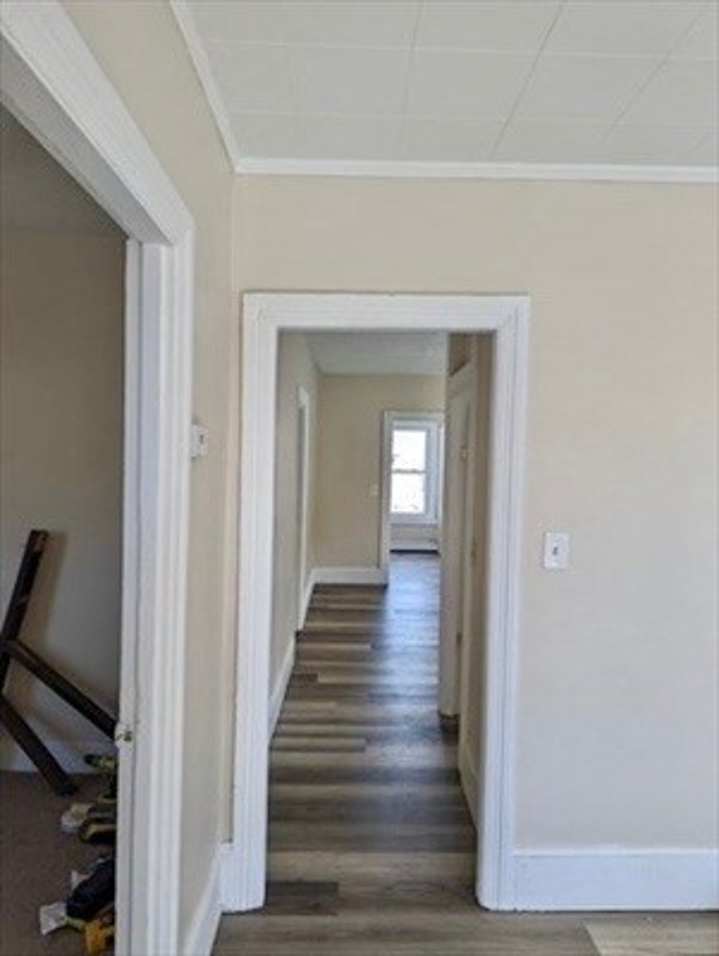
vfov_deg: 71.5
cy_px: 478
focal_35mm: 24
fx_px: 663
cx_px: 360
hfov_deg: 56.9
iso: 46
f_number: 1.85
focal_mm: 6.81
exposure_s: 1/166
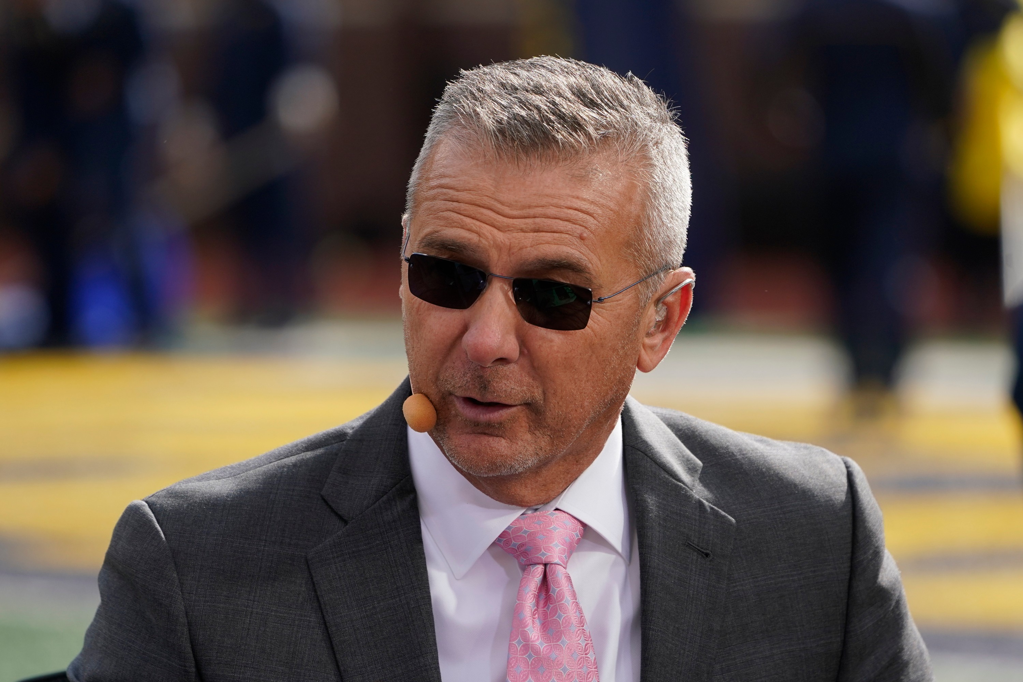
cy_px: 341
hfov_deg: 7.2
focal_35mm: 288
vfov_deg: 4.8
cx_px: 512
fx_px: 8183
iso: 400
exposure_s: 1/1600
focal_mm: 288
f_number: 5.6
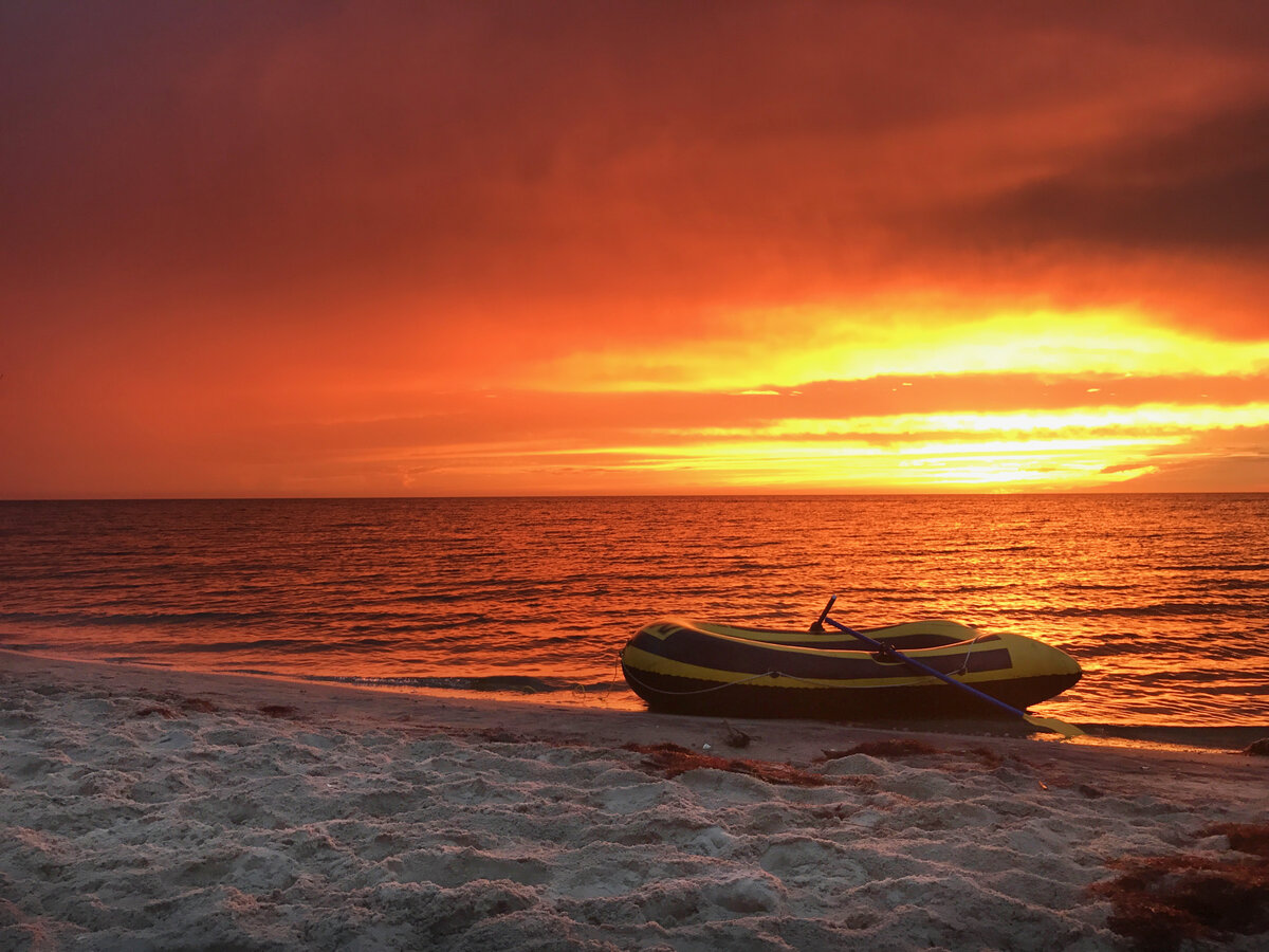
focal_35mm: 28
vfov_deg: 49.7
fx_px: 1026
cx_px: 634
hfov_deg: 63.4
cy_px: 476
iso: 25
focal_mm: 3.99
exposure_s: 1/60
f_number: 1.8
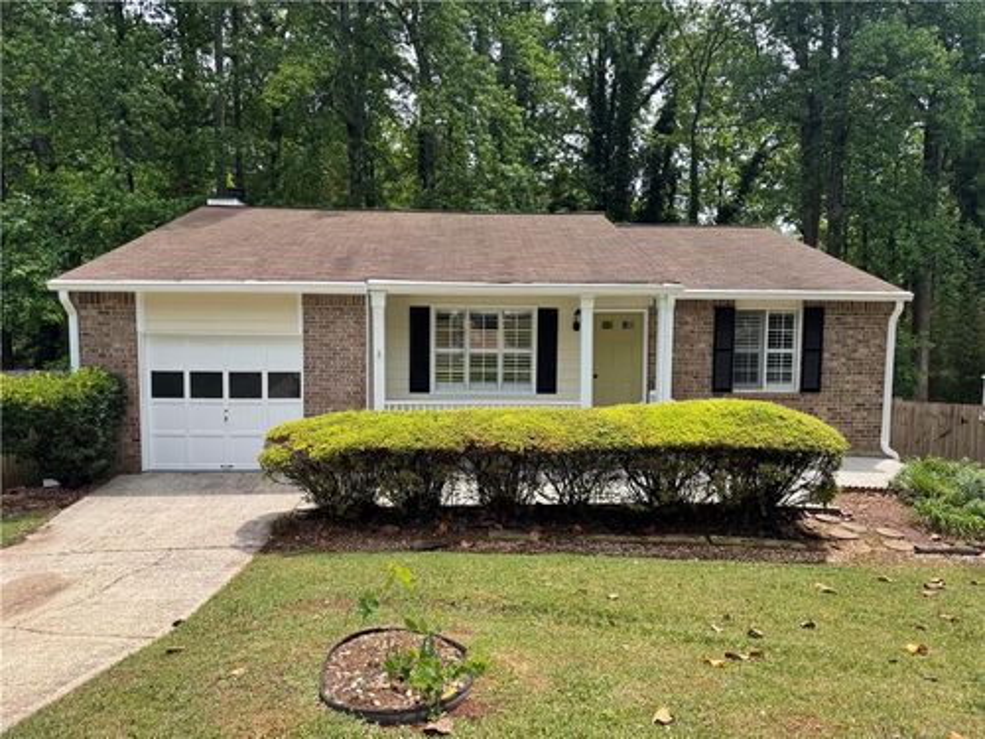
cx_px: 492
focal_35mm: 24
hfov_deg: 71.6
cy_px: 370
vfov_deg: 56.8
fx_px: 683
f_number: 1.78
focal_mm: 6.76
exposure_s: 1/1923
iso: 80
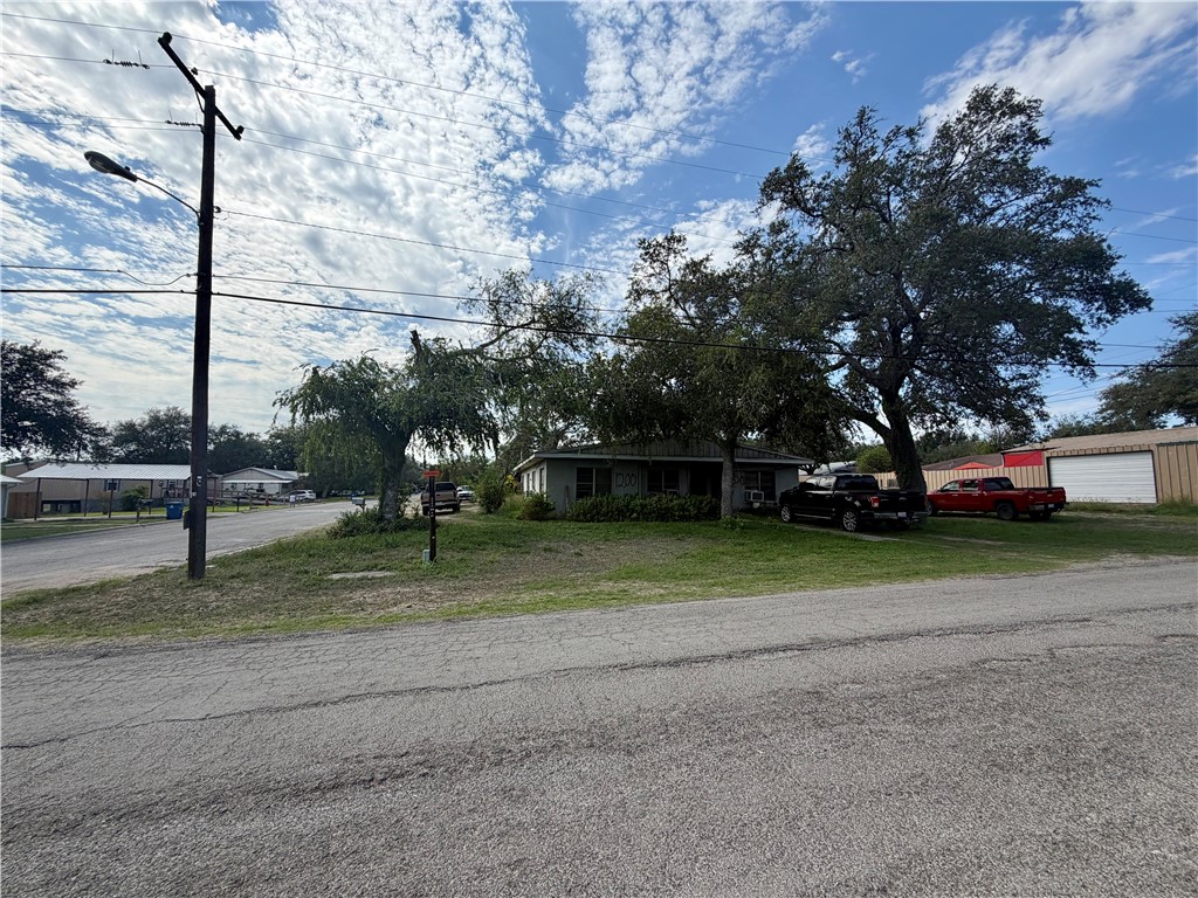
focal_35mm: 14
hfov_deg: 102.1
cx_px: 599
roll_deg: +0.9
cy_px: 449
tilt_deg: +6.2
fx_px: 485
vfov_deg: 85.7
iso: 20
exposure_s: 1/1105
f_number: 2.2
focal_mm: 2.22
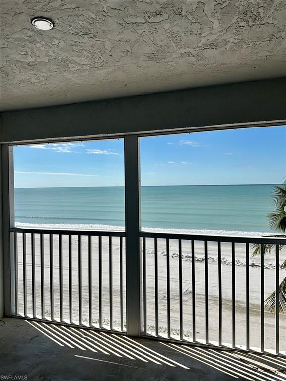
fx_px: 264
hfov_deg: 56.8
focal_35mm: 24
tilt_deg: +0.3
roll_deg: +1.3
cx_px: 143
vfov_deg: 71.6
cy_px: 190
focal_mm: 6.86
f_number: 1.78
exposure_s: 1/9709
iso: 80
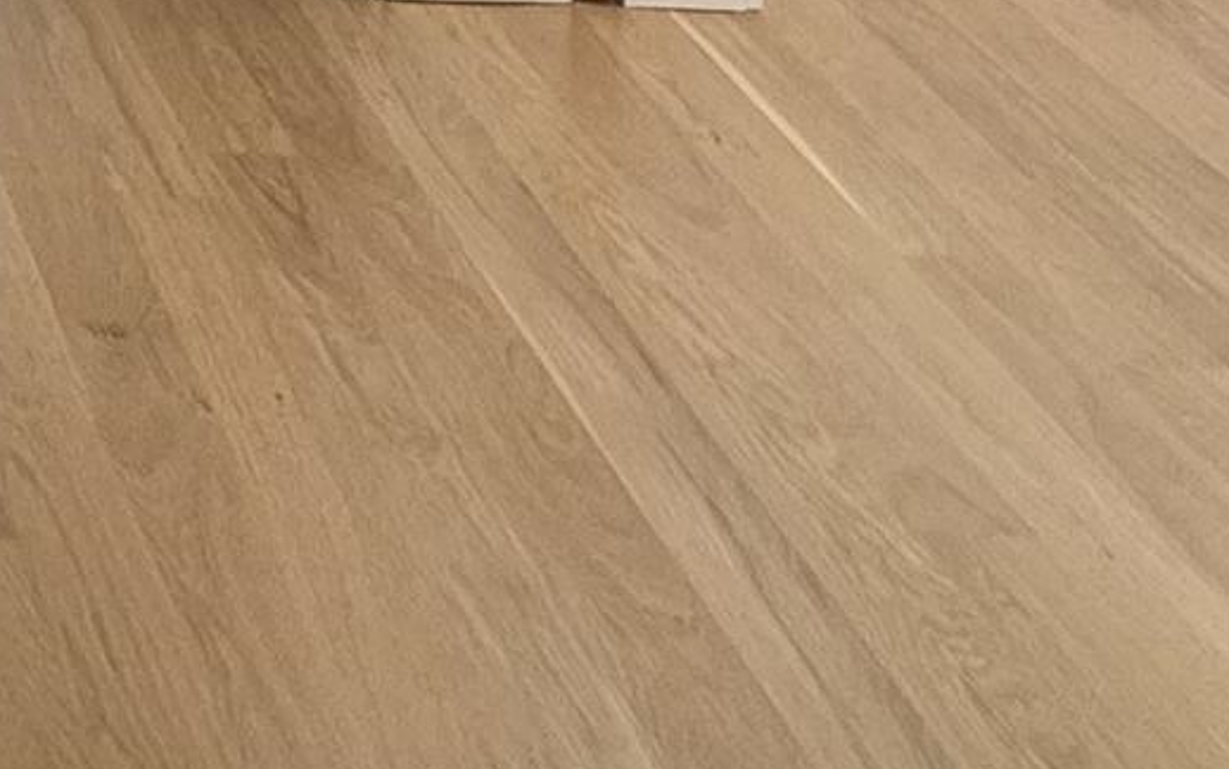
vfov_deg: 12.1
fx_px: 2948
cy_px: -1040
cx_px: -712
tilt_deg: -6.4
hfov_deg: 19.8
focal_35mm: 88
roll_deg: -2.0
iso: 50
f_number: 2.2
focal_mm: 2.22
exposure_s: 1/99
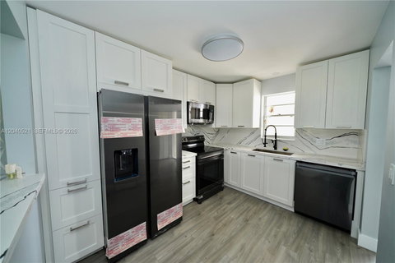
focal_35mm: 12
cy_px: 132
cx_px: 198
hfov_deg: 112.6
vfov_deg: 90.0
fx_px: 132
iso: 640
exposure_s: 1/60
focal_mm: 12
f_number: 4
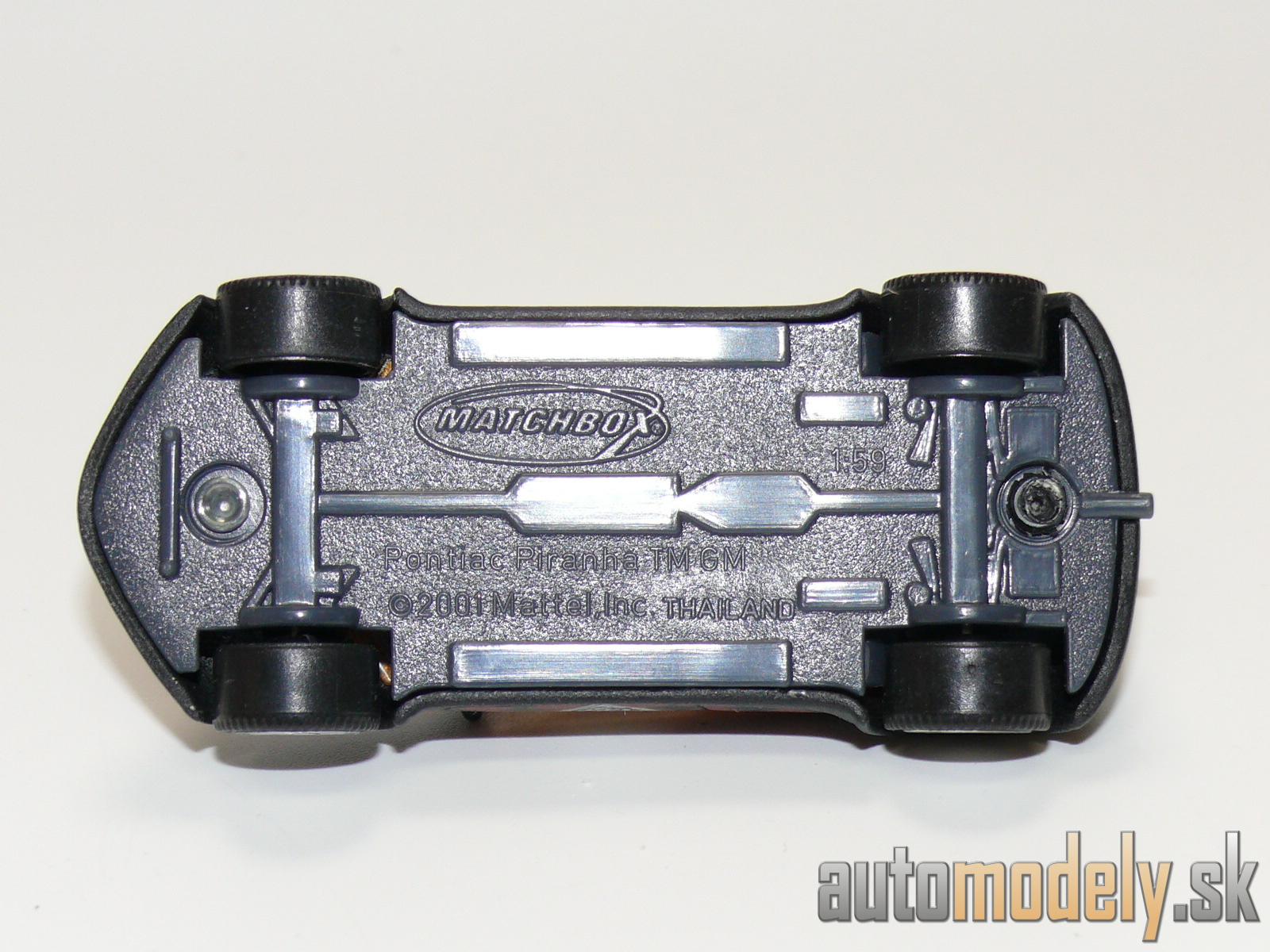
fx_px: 3742
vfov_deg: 14.5
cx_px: 635
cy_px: 476
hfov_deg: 19.3
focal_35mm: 102
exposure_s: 1/30
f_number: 4
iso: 100
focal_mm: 13.3
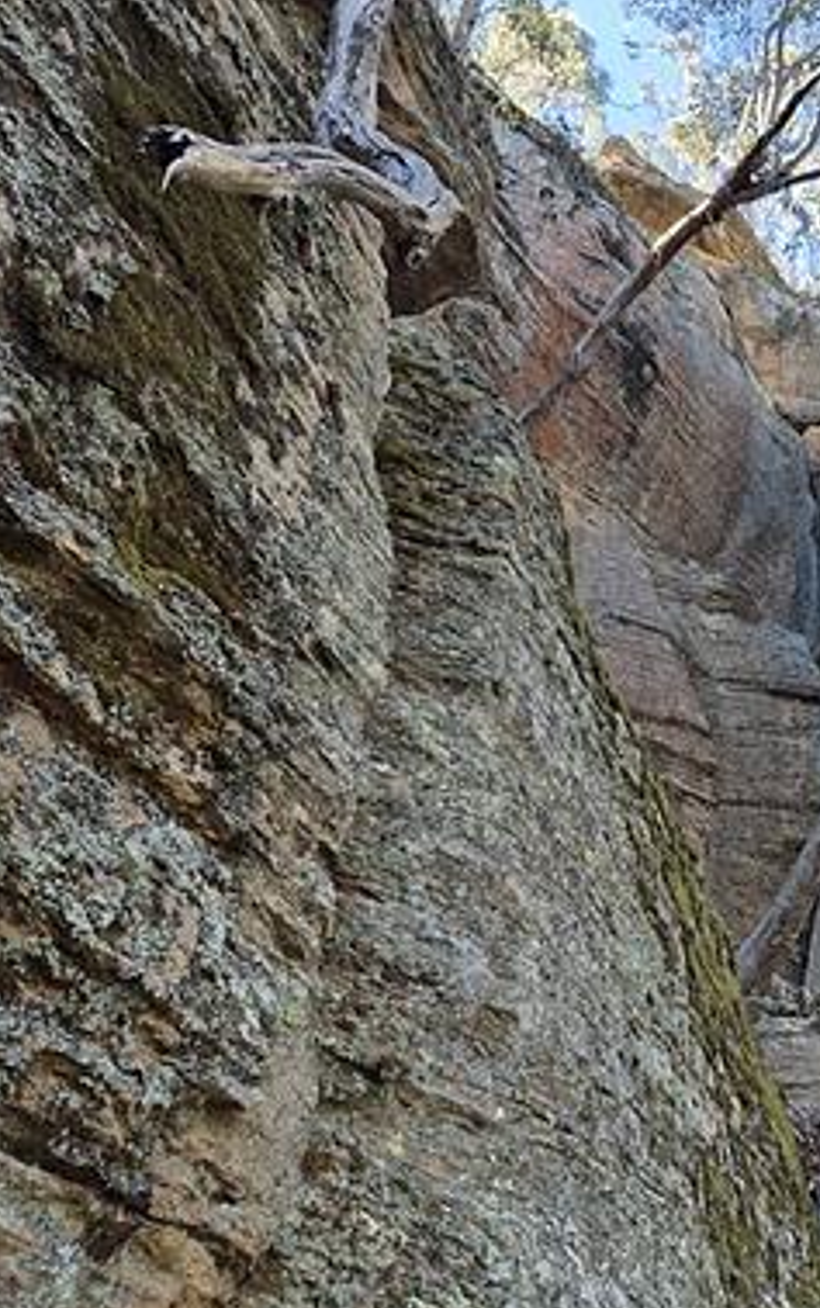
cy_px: 805
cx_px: 872
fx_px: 1427
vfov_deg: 48.8
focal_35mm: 40
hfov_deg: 29.3
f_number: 1.8
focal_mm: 5.4
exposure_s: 1/180
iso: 32
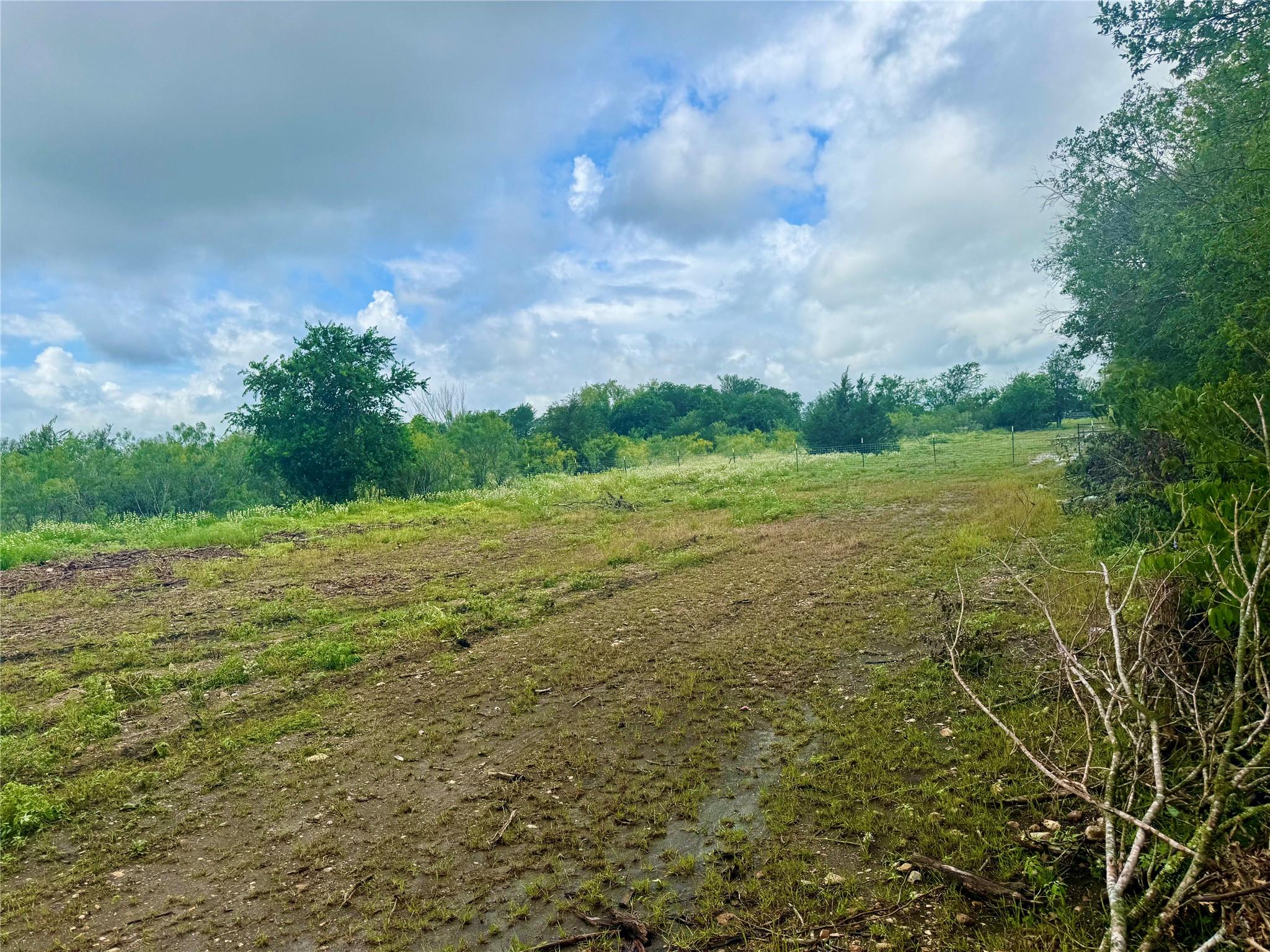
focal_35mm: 24
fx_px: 881
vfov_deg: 56.8
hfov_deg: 71.6
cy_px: 476
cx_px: 635
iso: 80
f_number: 1.78
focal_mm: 6.76
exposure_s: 1/4673
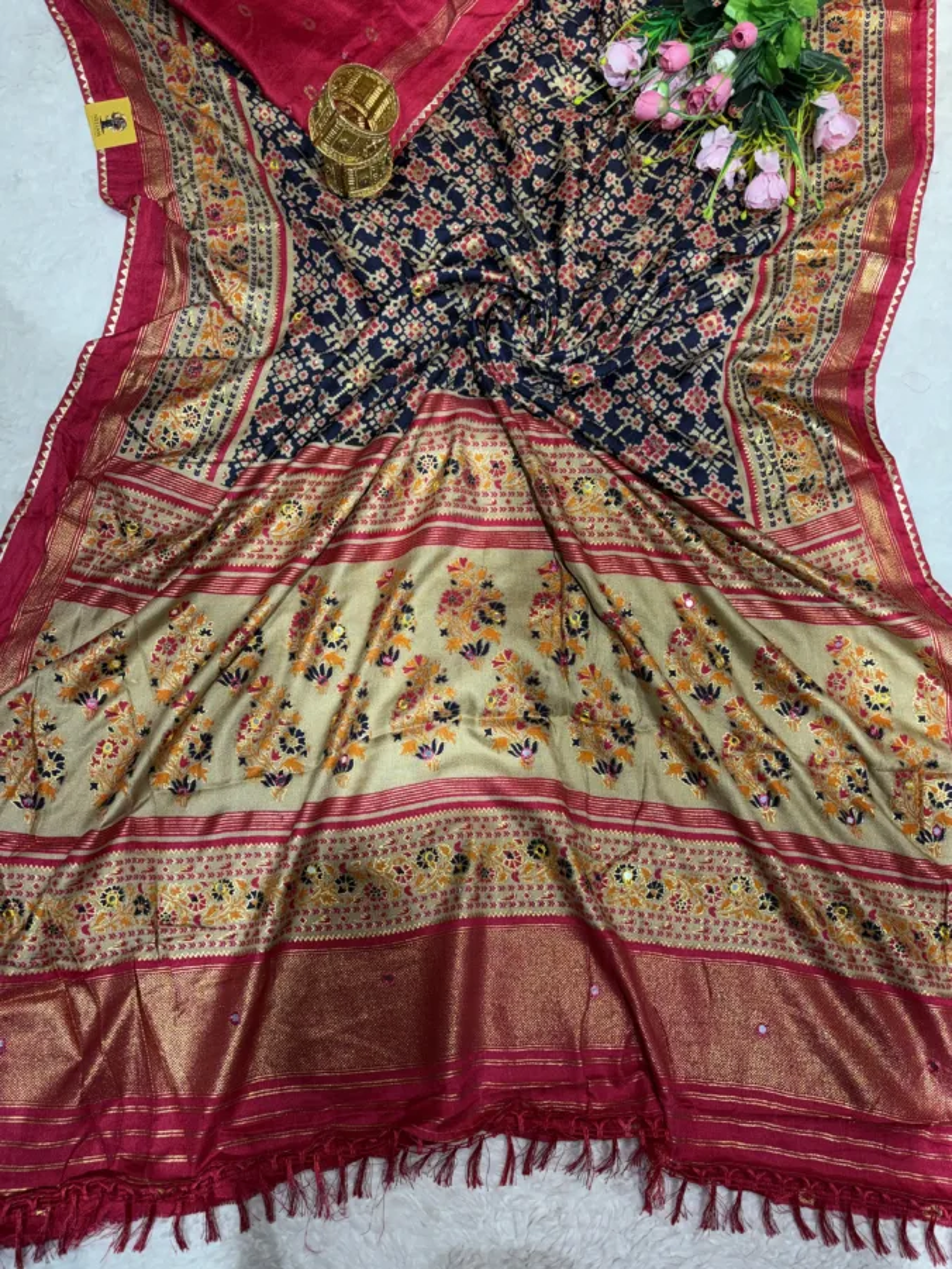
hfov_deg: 53.1
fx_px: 953
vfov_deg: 67.3
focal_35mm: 26
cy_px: 634
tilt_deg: -77.9
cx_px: 476
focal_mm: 5.96
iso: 40
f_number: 1.6
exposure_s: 1/100
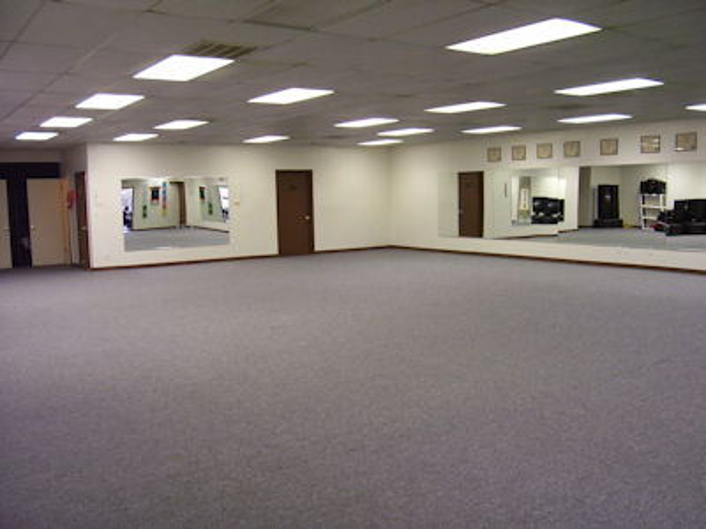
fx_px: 693
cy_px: 264
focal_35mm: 34
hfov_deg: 54.0
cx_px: 353
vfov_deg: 41.8
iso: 160
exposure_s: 1/20
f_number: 2.7
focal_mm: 5.6
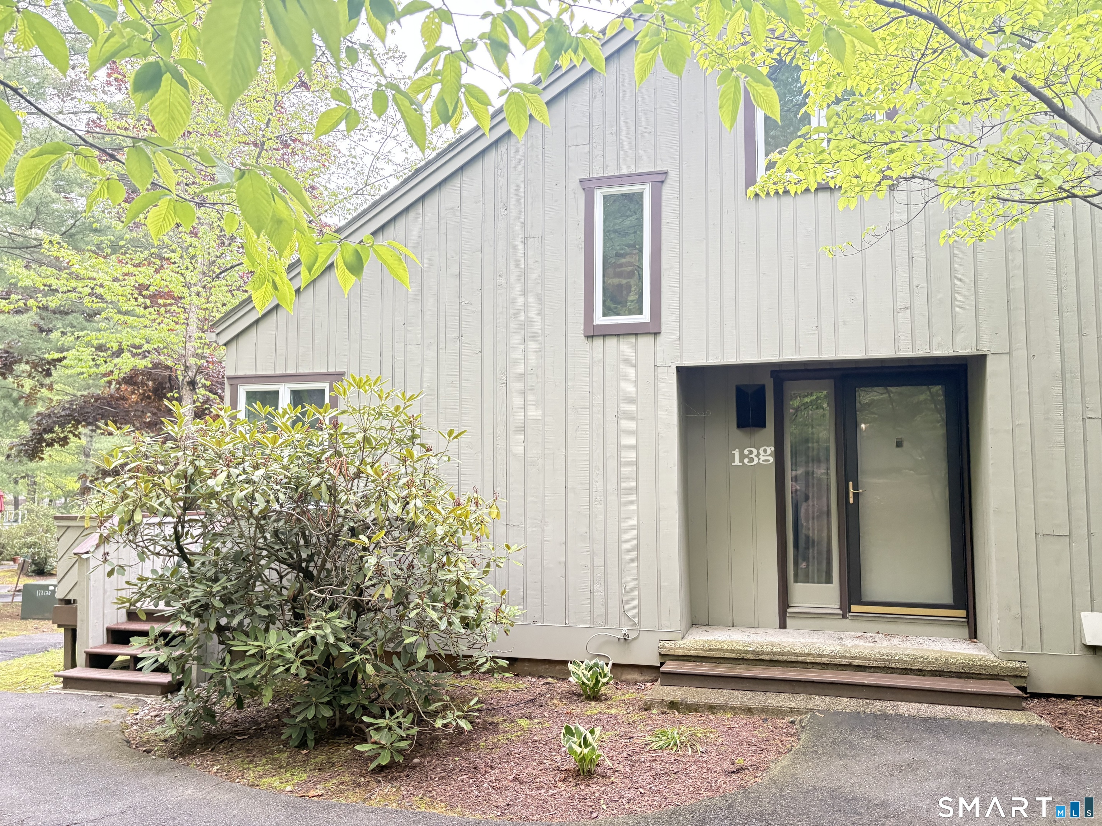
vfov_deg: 53.1
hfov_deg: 67.3
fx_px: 828
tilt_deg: +5.9
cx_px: 551
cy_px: 413
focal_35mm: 26
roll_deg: +0.0
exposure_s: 1/60
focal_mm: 5.96
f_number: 1.6
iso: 400
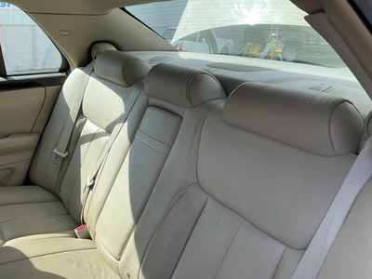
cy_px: 140
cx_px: 186
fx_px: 312
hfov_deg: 61.7
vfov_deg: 48.2
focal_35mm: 29
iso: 25
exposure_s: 1/562
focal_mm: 3
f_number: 1.8
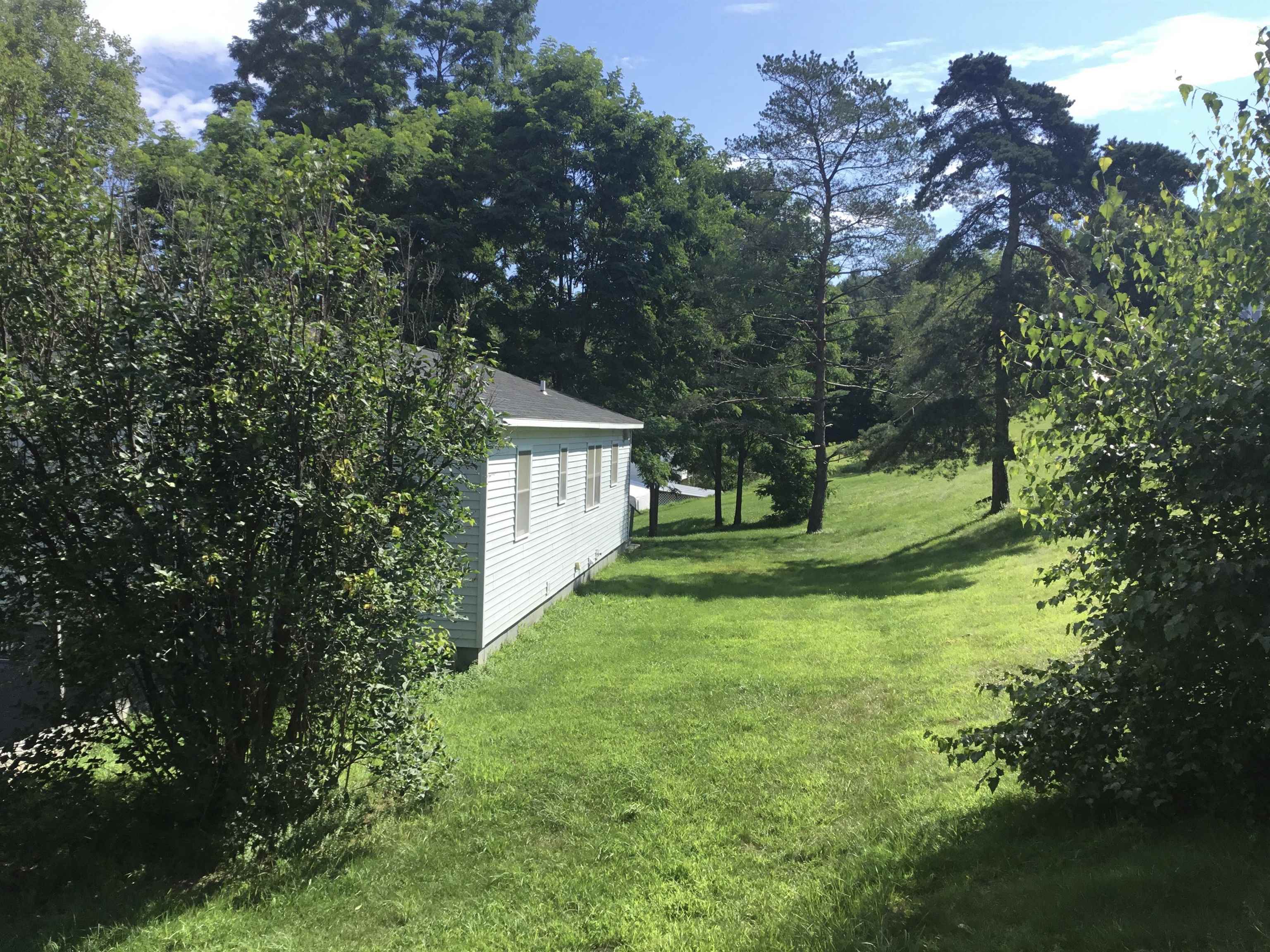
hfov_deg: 58.4
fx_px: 1137
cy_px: 476
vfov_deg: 45.4
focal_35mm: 31
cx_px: 635
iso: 25
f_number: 2.4
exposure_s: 1/776
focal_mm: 3.3
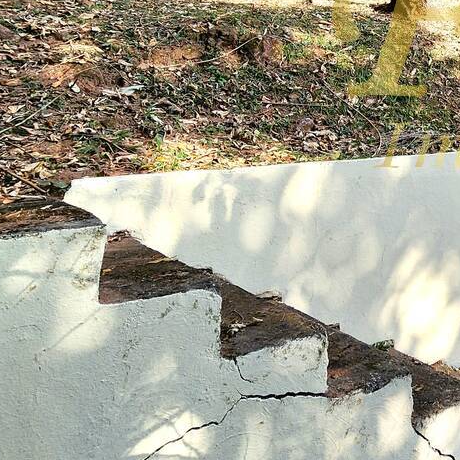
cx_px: 512
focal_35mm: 36
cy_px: 57
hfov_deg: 37.9
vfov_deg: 42.7
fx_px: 541
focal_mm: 2.2
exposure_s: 1/625
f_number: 2.2
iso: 50
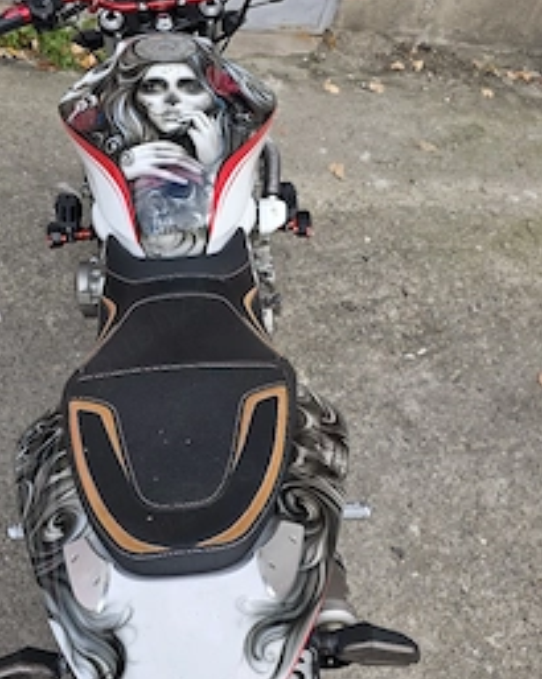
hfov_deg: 42.0
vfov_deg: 51.6
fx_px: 703
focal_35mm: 35
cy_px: 346
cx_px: 225
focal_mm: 6.3
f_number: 1.7
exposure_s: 1/370
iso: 40
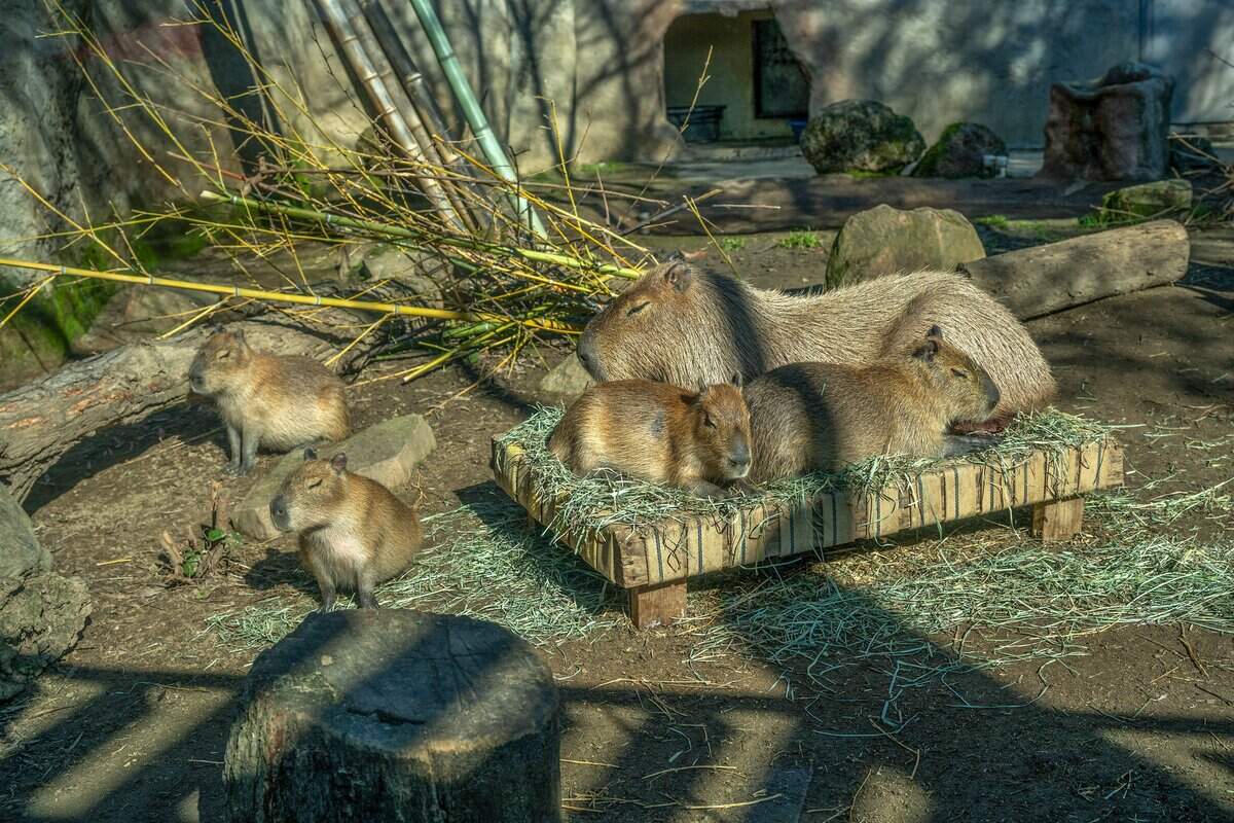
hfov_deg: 44.5
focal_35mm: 44
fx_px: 1508
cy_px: 412
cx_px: 617
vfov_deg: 30.5
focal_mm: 44
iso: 200
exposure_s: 1/1600
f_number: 5.6
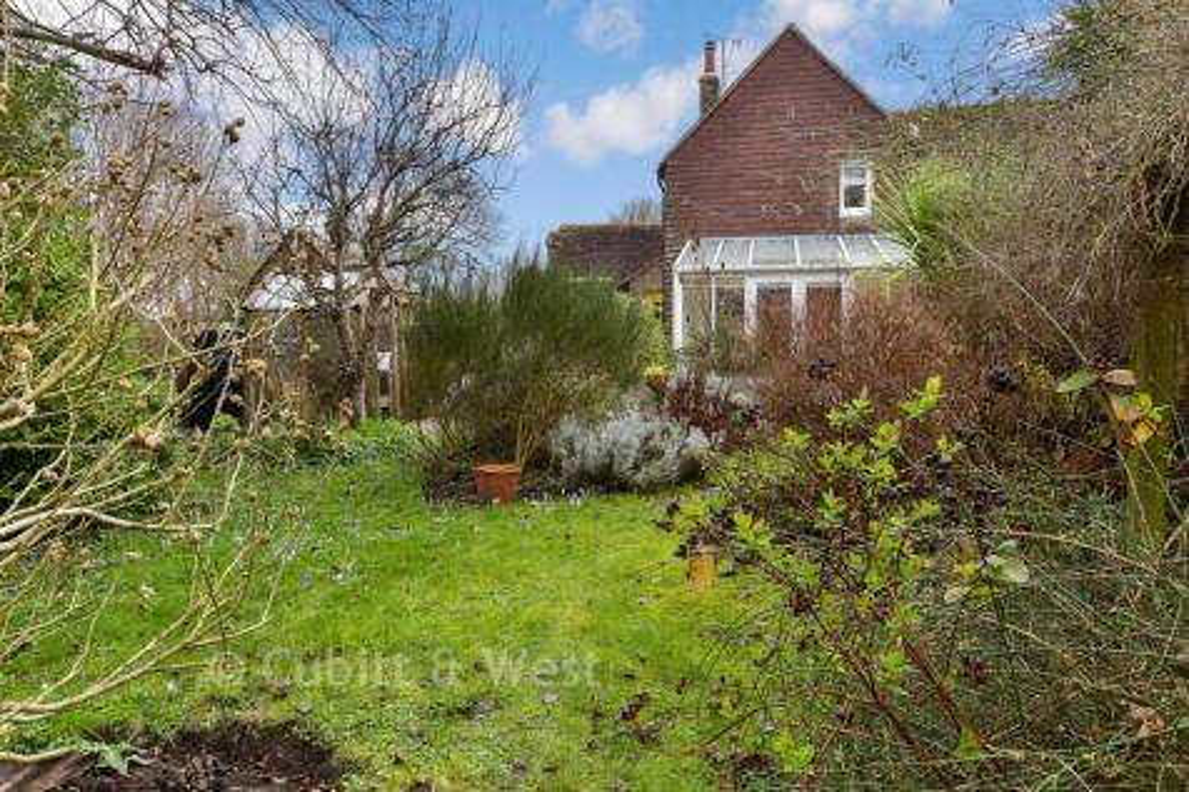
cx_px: 594
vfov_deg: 53.1
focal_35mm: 24
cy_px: 396
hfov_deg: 73.8
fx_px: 792
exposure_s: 1/125
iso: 200
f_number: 8
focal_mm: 16
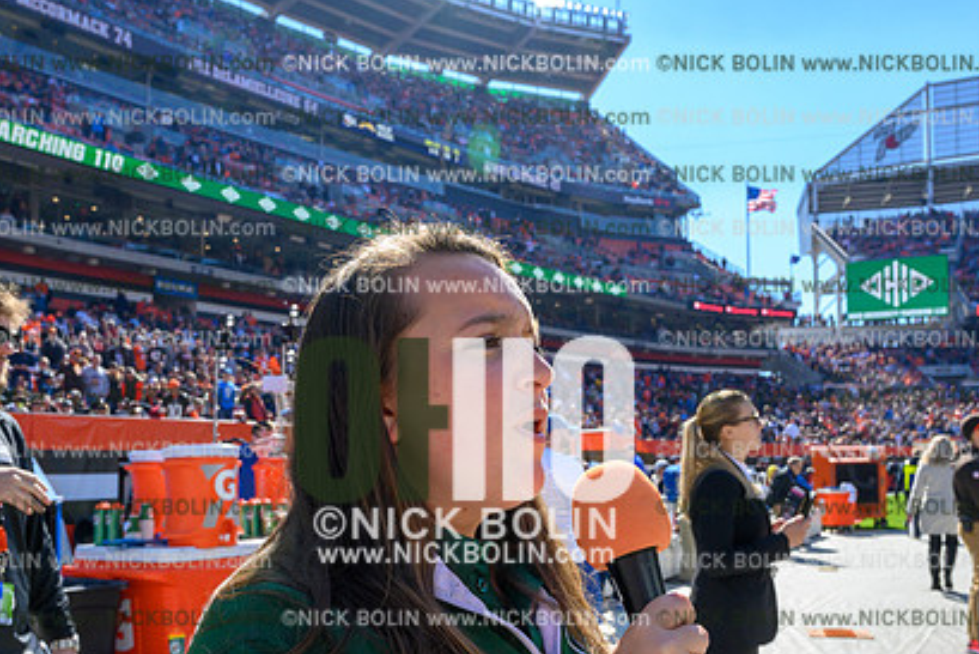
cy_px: 452
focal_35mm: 34
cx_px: 464
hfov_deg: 55.8
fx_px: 925
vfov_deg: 38.3
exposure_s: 1/1600
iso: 1000
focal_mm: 24
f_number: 8
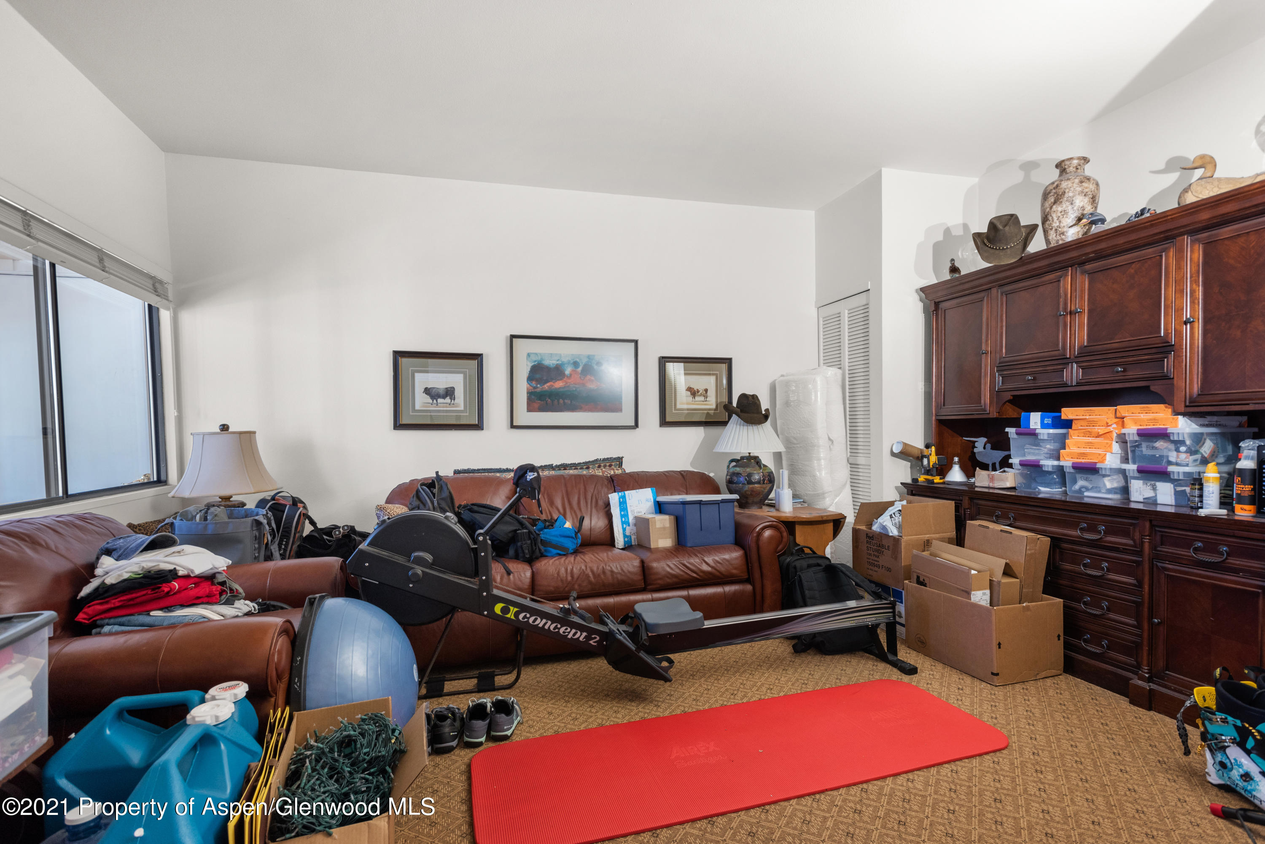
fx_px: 597
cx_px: 632
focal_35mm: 17
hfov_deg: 93.3
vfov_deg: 70.5
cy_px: 422
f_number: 7.1
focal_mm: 17
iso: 500
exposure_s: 1/20
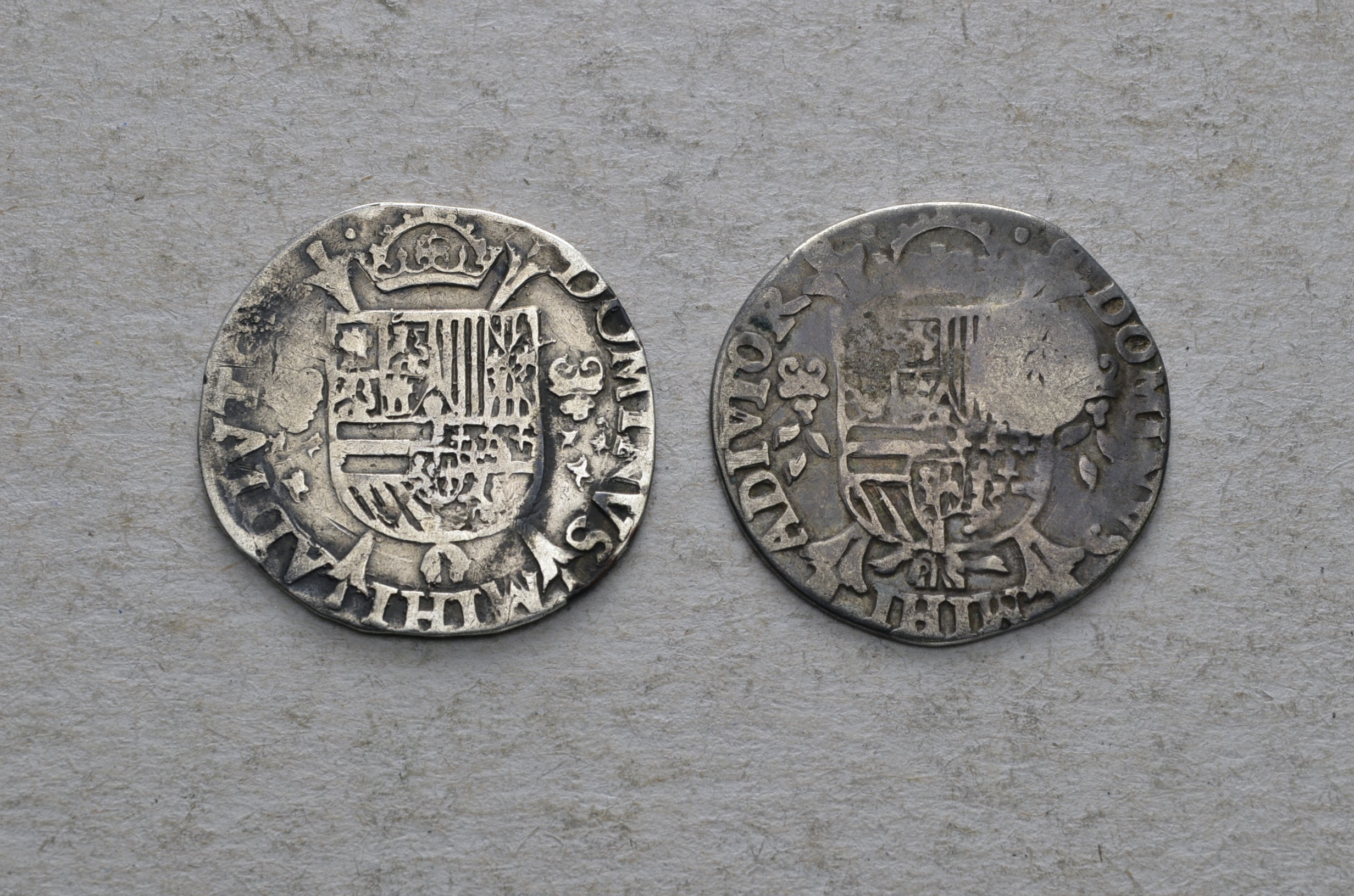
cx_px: 677
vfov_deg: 16.5
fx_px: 3096
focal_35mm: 82
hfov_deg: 24.7
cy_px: 448
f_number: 14
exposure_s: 1/200
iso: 400
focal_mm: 55
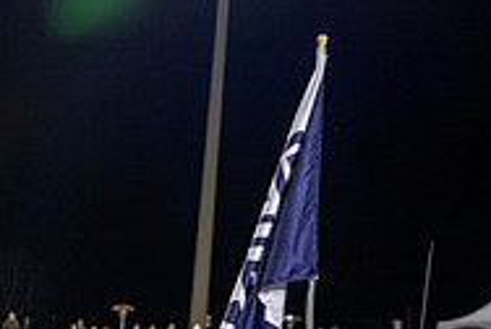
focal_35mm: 74
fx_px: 1011
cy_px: 416
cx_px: -225
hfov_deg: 22.8
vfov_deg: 17.4
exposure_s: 1/500
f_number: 3.2
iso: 1250
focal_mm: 24
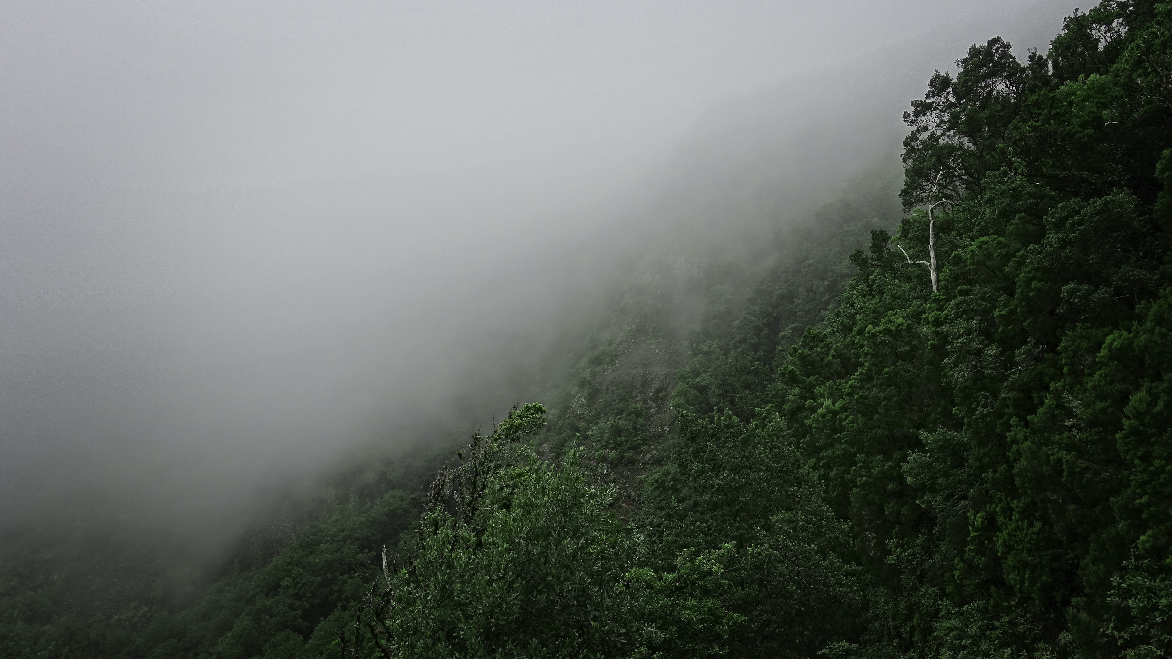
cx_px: 586
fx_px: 808
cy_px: 302
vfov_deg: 44.3
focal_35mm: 26
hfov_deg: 71.9
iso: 125
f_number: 4
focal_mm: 8.8
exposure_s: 1/320
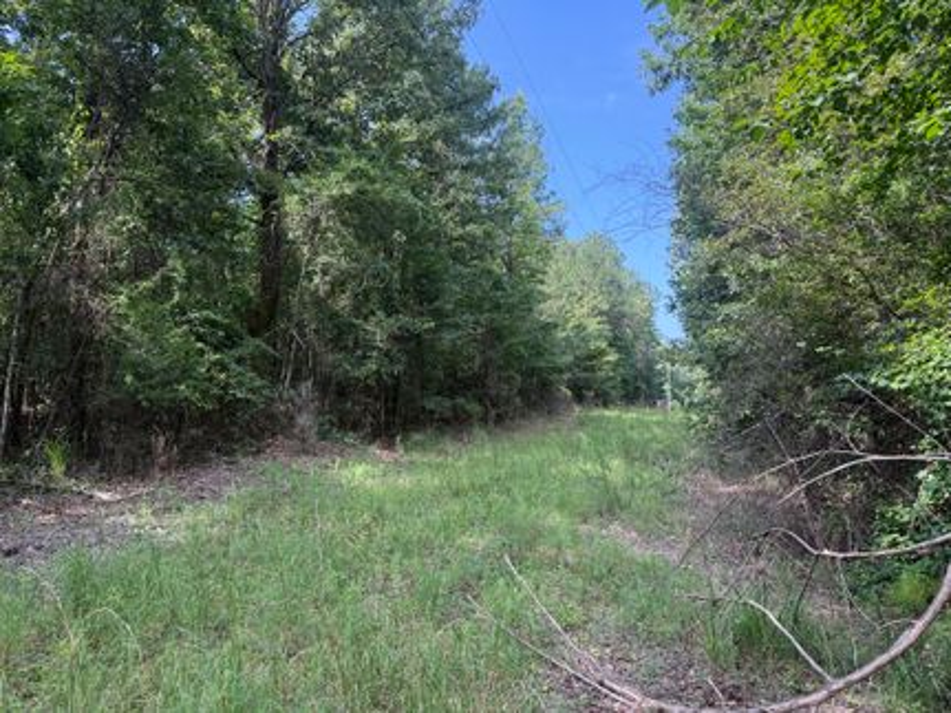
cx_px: 476
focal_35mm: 24
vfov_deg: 56.8
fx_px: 659
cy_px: 356
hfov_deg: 71.6
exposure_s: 1/514
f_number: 1.78
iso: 100
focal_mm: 6.76
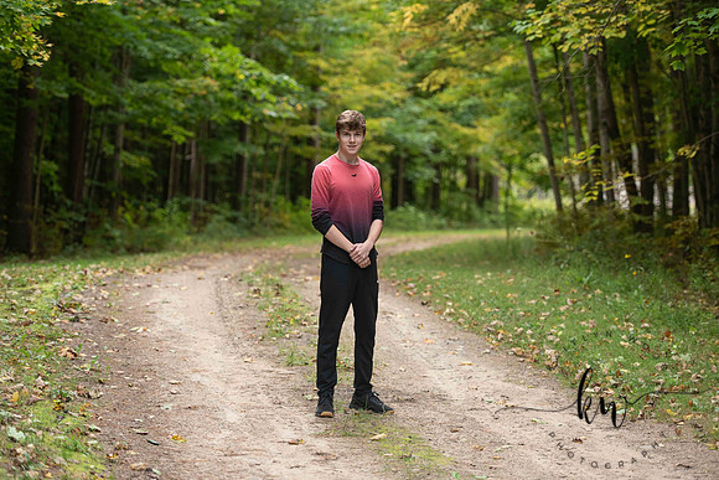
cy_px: 240
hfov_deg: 19.5
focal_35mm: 105
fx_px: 2097
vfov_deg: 13.0
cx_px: 360
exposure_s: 1/320
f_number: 2.8
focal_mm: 105
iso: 500
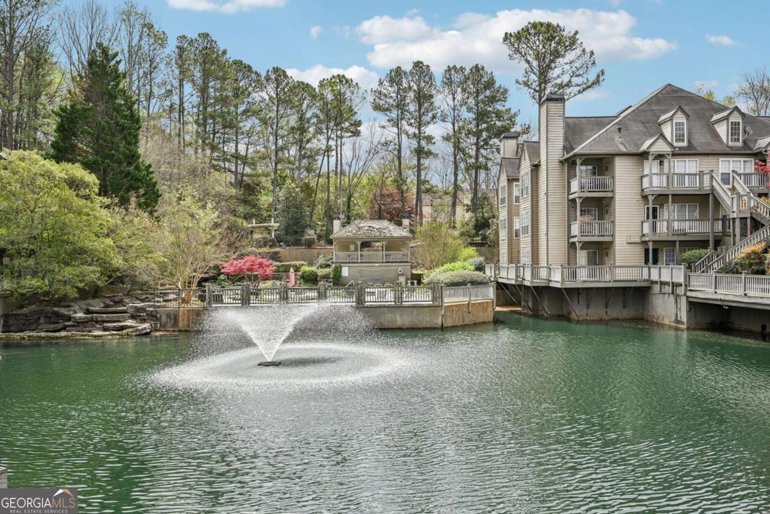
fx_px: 642
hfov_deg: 61.9
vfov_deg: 43.6
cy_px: 257
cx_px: 385
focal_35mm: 30
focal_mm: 30
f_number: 8
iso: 100
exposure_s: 1/320
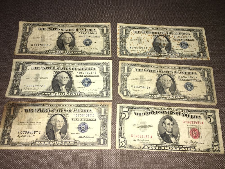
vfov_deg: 48.2
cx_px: 112
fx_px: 188
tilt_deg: -70.8
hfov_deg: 61.7
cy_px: 84
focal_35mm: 29
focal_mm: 4.15
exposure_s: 1/34
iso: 25
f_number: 2.2
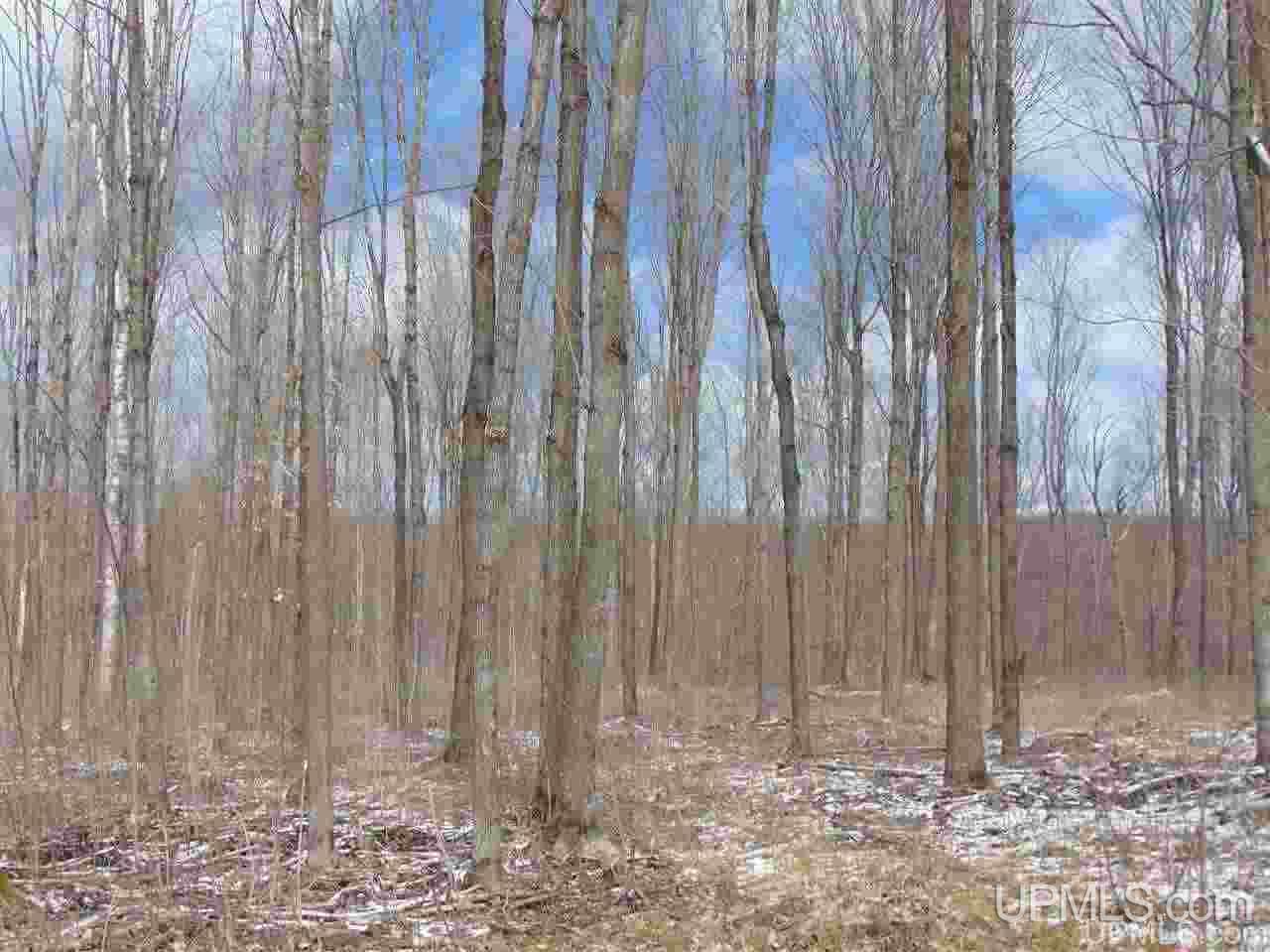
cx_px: 635
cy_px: 476
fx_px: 1540
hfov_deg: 44.8
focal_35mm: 42
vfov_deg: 34.3
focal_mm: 7.6
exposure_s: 1/200
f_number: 8.7
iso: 80
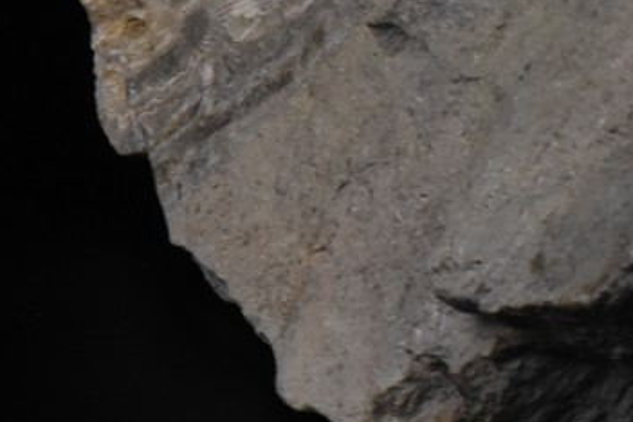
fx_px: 6312
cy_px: -217
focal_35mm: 359
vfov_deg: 3.8
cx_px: 590
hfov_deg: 5.7
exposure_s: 1/40
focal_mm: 105
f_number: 20
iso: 5000
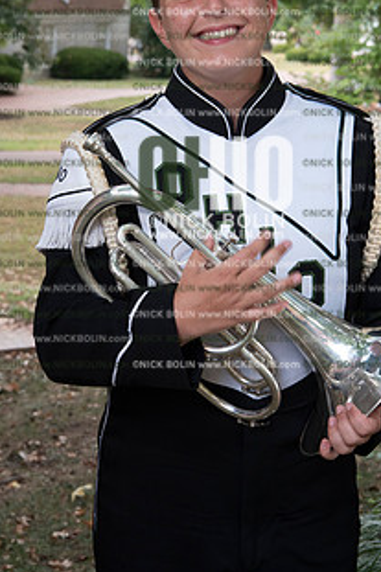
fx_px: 1335
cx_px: 215
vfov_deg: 24.1
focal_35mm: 84
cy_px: 188
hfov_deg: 16.2
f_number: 8
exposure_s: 1/100
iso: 800
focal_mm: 58
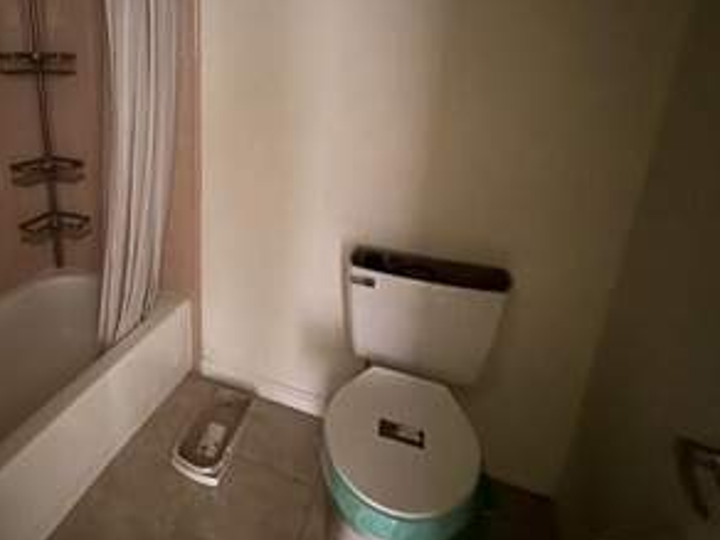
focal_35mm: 23
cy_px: 200
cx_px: 175
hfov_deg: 68.8
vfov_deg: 58.1
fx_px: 478
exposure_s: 1/8
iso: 1600
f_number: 2.2
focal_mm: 2.22
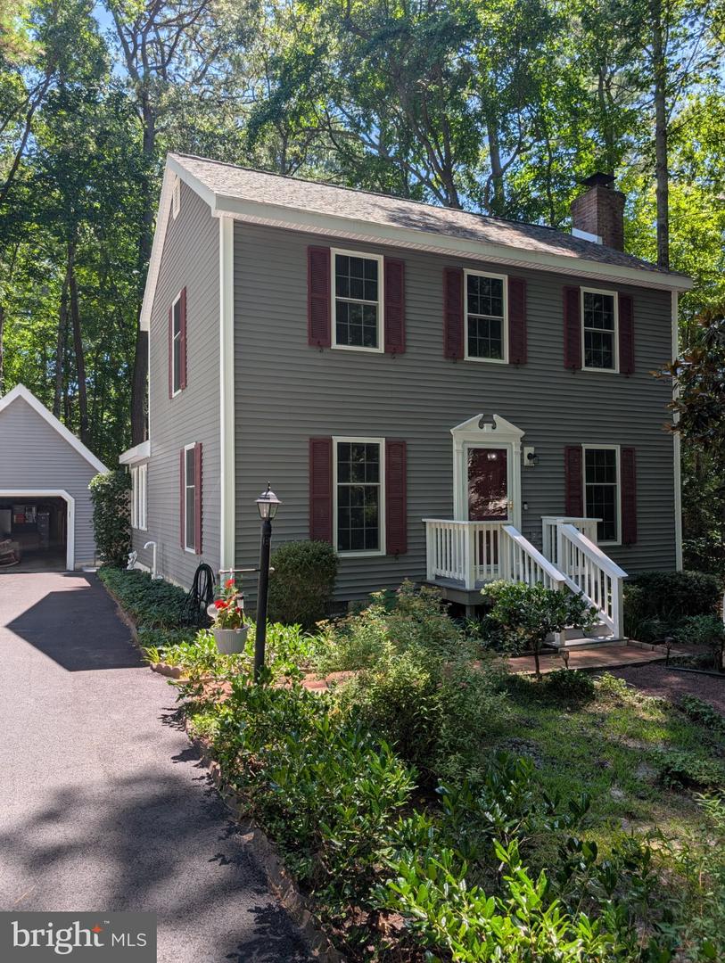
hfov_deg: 56.9
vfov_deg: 71.5
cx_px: 362
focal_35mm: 24
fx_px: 669
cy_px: 482
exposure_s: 1/1458
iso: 20
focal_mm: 6.9
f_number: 1.68
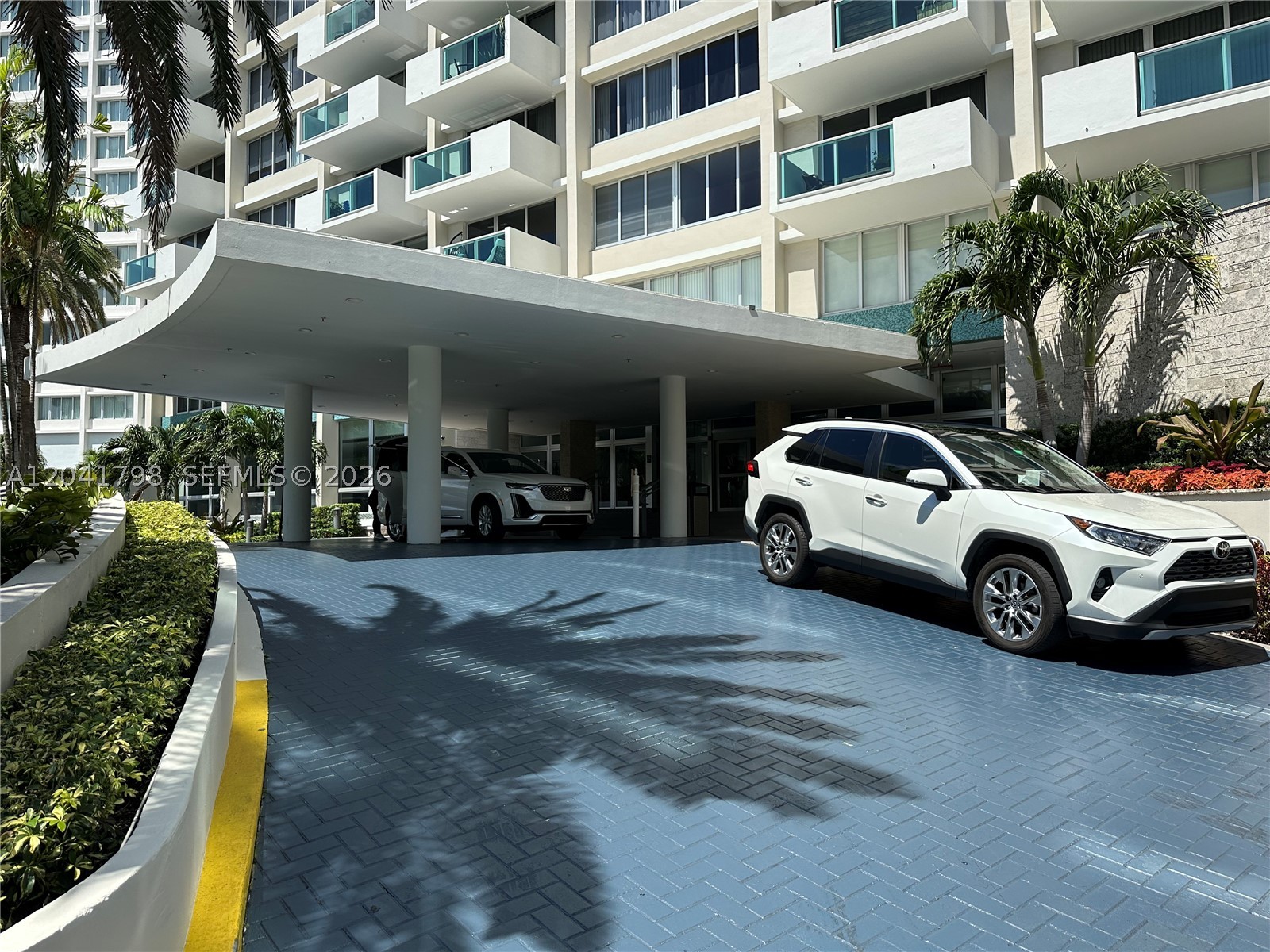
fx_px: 881
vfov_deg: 56.8
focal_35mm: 24
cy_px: 476
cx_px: 635
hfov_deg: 71.6
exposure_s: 1/5525
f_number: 1.78
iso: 80
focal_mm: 6.86
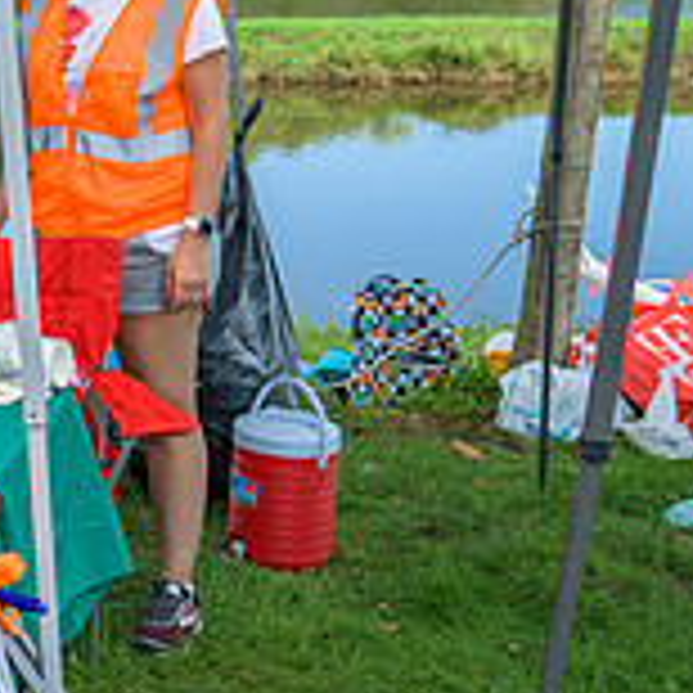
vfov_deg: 22.4
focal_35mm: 77
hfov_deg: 19.3
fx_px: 1744
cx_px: -382
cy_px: 250
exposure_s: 1/250
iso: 280
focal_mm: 24
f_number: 4
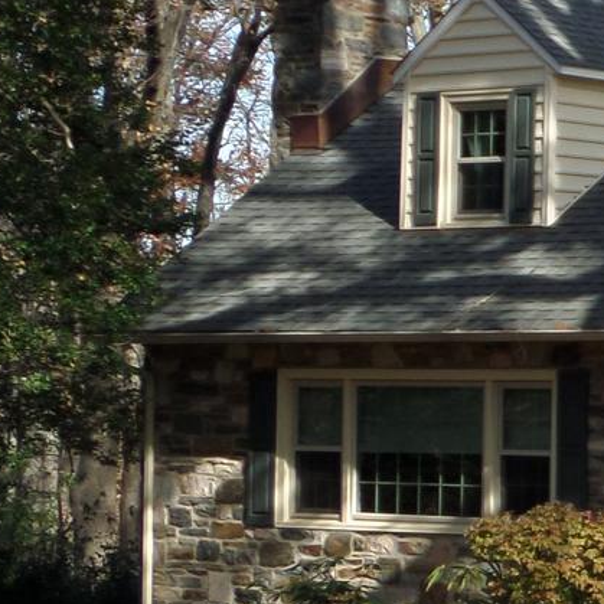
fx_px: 3494
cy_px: 265
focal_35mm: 177
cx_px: 1293
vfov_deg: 9.9
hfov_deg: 9.2
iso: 100
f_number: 3.6
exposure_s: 1/350
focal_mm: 6.8
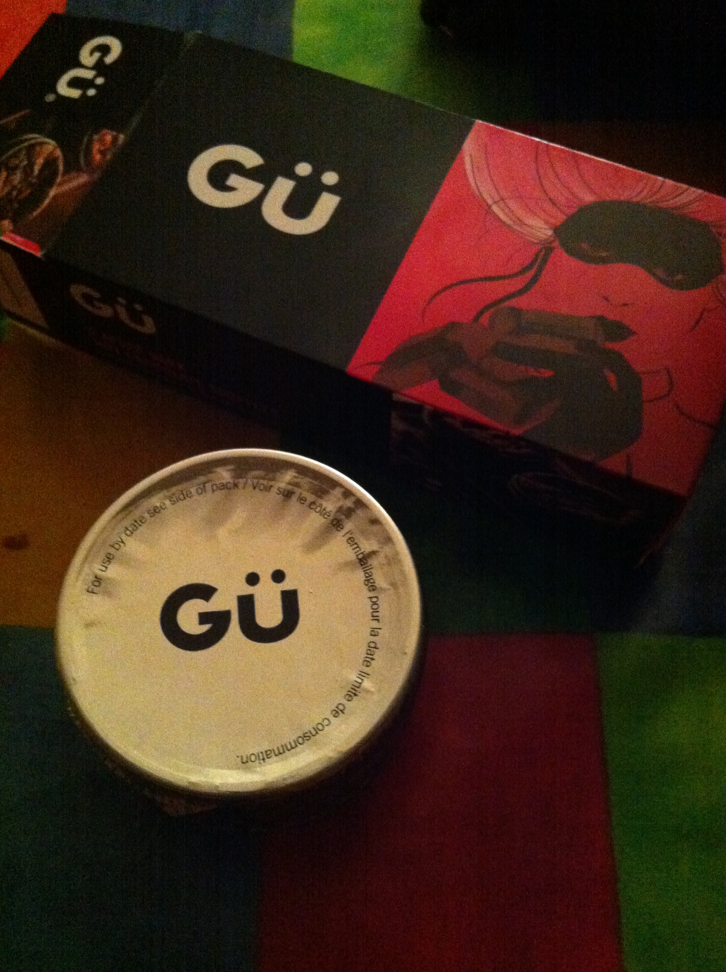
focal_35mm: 38
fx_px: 1065
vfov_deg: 49.0
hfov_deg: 37.6
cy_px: 509
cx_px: 343
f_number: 2.8
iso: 1000
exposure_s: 1/15
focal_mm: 3.85
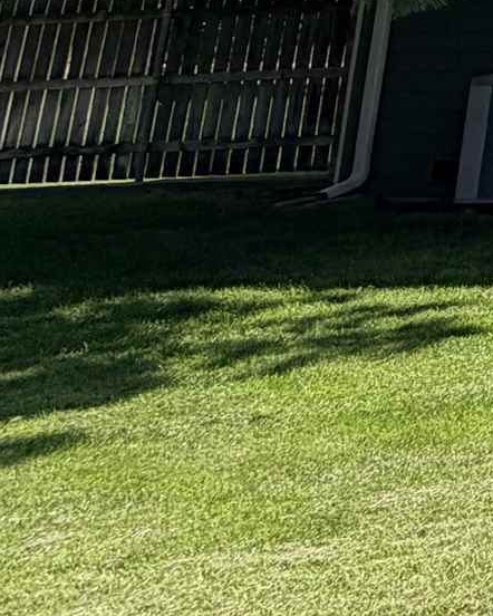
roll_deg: +0.3
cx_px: 1444
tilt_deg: +8.3
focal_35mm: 76
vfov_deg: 21.6
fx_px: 1385
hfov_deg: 11.7
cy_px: -267
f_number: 2.2
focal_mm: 2.22
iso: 20
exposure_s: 1/1087
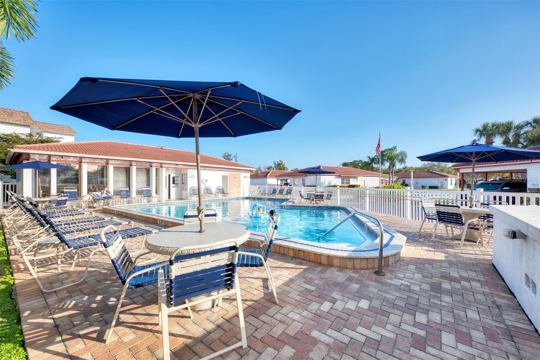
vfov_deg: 81.2
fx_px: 210
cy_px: 180
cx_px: 270
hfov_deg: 104.2
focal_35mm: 14
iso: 200
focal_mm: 14
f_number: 7.1
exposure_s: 1/800
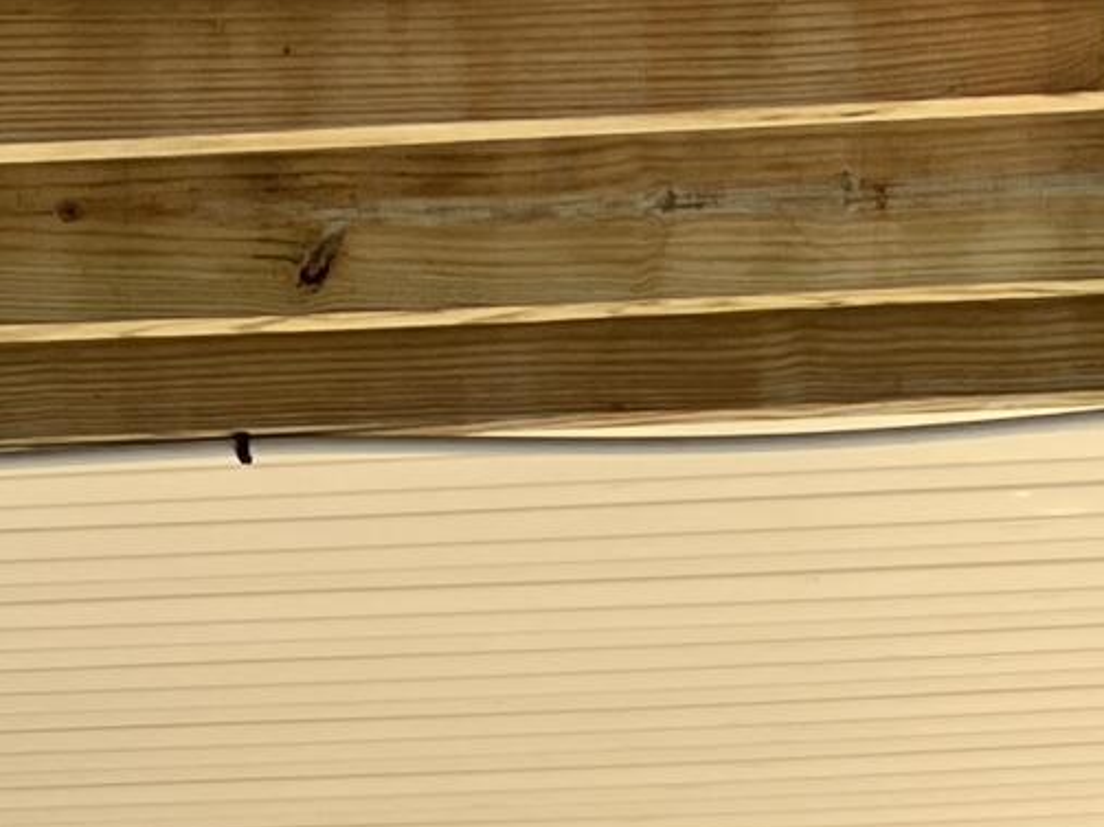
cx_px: 446
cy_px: 1957
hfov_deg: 12.7
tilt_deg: +0.8
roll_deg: -0.6
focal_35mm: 155
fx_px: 4942
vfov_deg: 8.7
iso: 50
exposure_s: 1/709
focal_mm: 5.7
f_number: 1.5
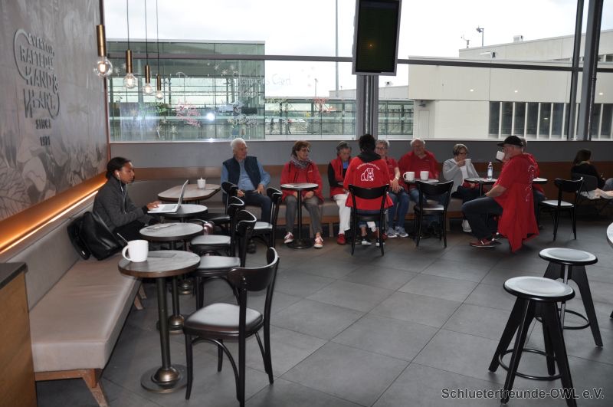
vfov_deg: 47.8
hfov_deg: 67.5
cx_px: 306
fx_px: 459
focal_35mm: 27
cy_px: 204
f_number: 3.5
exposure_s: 1/200
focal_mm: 18
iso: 200
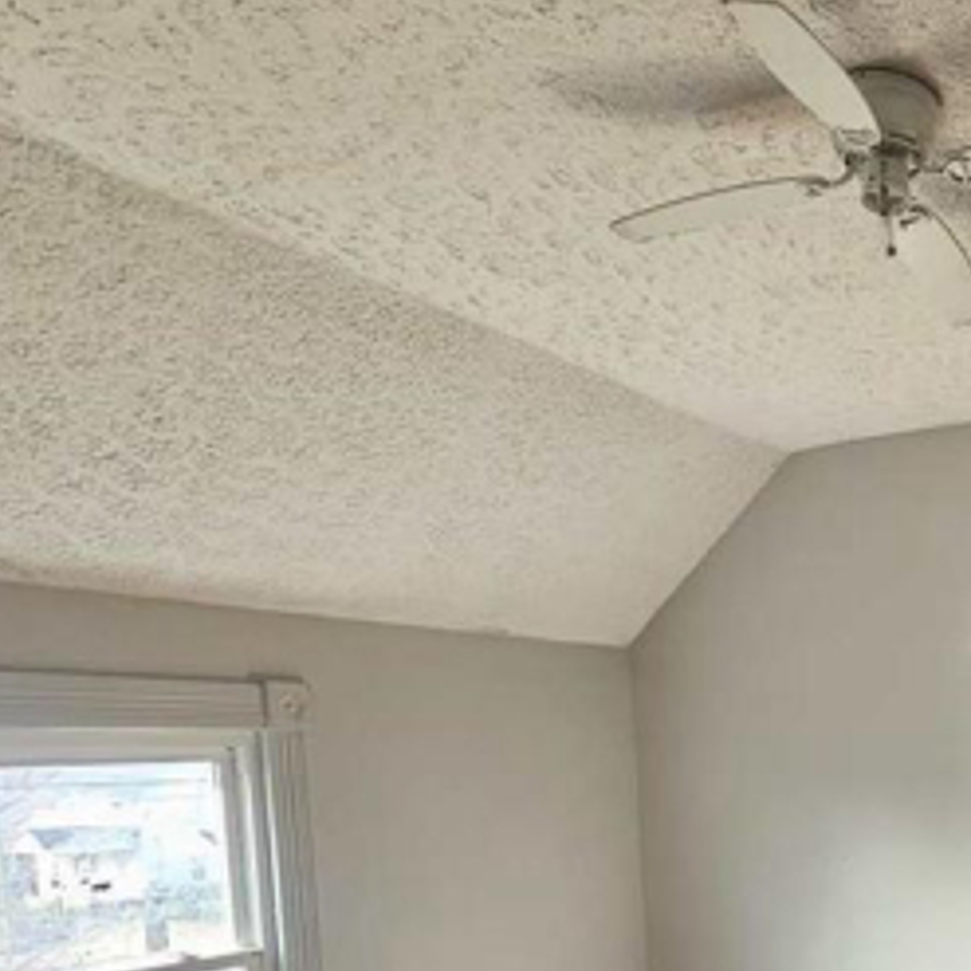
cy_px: 774
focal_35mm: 31
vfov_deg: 49.5
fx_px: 984
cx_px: 1099
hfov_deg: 40.8
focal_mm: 2.2
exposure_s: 1/60
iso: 250
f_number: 2.2
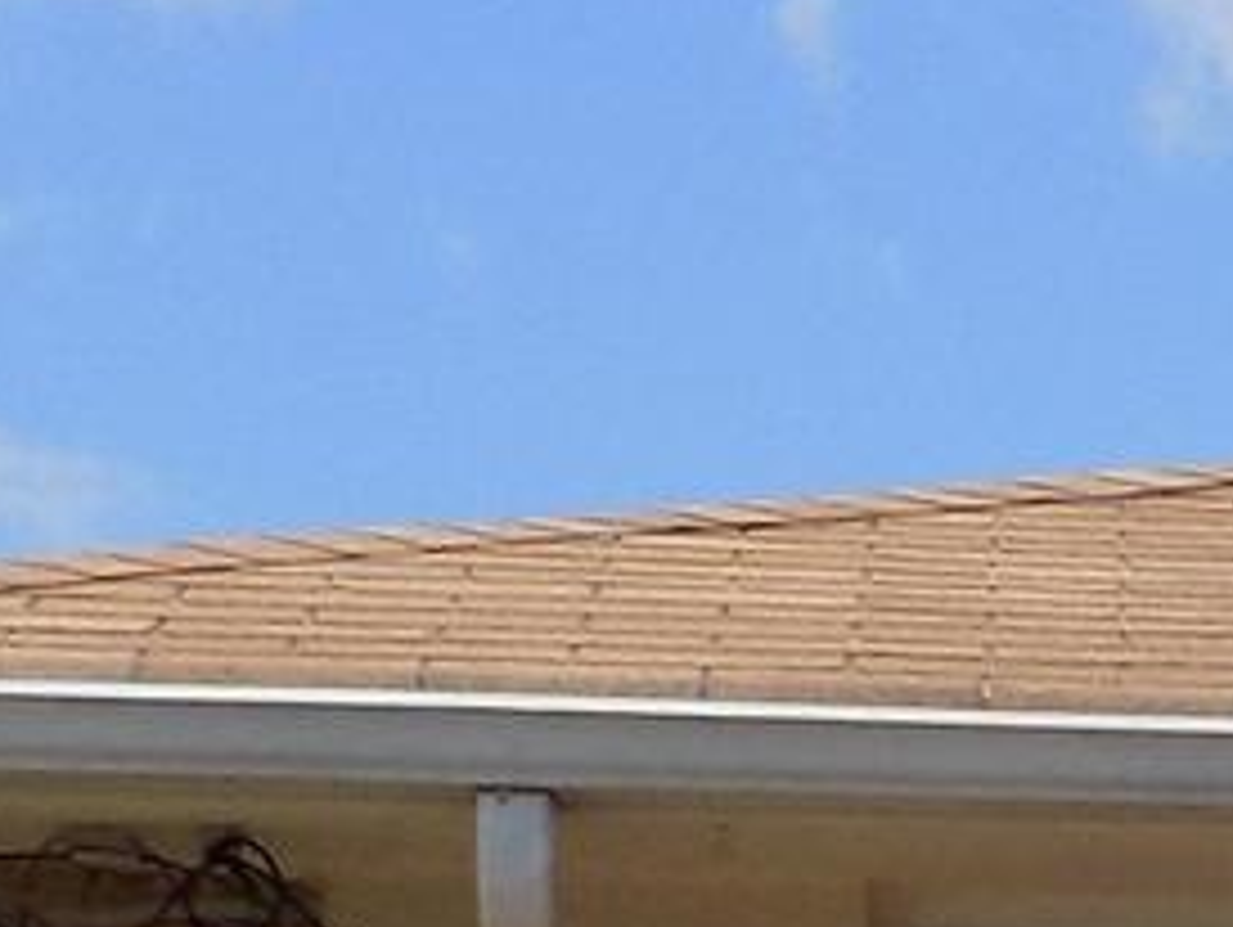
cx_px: 3499
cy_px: 2534
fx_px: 9055
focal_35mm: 254
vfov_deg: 5.6
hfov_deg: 7.1
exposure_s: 1/1000
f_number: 3.4
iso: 80
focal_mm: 6.1
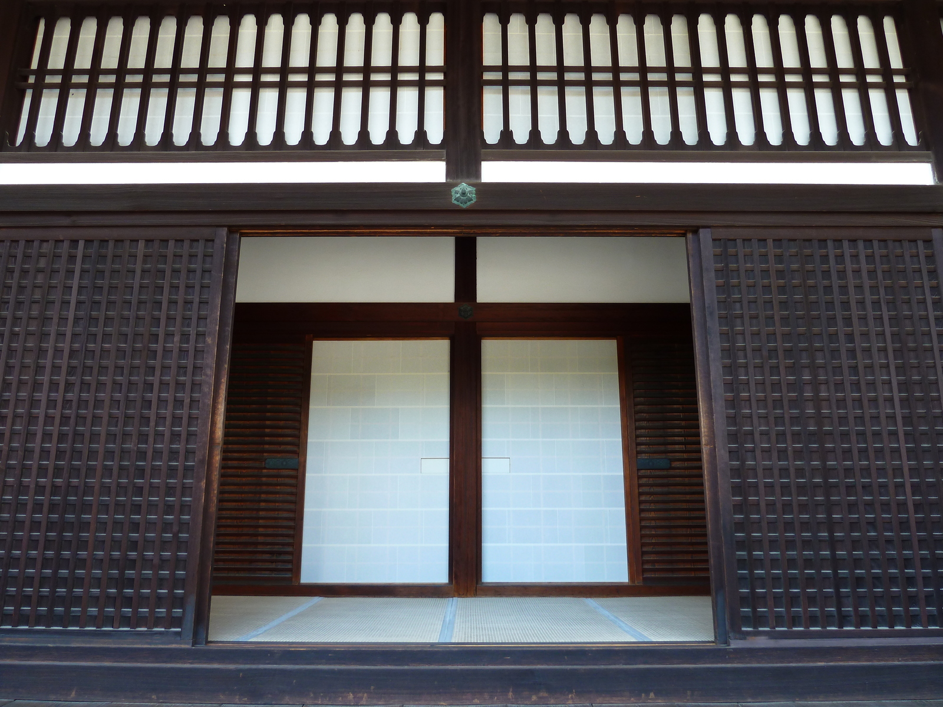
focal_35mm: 25
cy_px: 354
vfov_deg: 54.9
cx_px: 472
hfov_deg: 69.4
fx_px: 681
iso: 80
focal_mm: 4.1
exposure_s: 1/30
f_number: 3.3
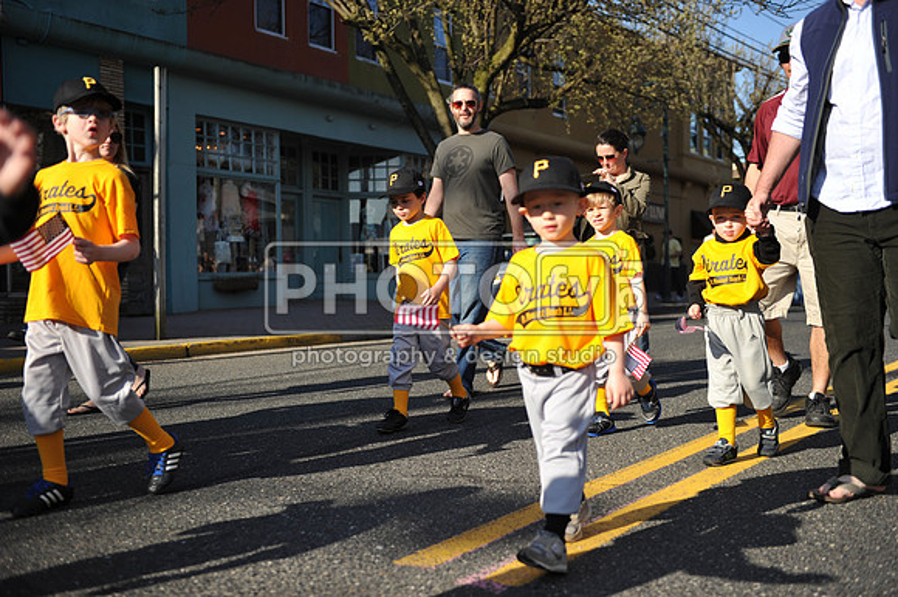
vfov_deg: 35.0
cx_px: 449
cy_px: 298
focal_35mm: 38
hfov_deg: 50.7
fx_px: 947
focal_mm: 38
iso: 400
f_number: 2.8
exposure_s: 1/4000
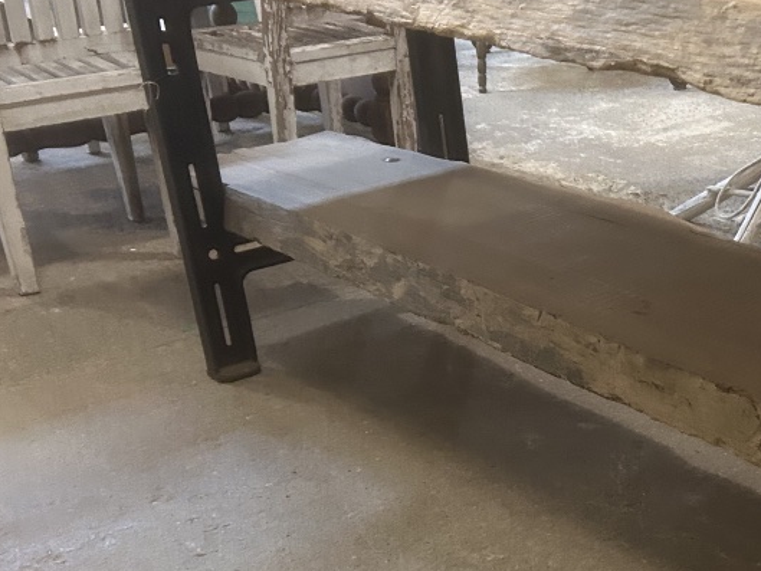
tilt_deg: -24.1
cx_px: 768
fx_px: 1297
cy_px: 384
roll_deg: -1.5
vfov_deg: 24.7
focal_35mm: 59
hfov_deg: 30.3
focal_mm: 5.7
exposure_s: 1/50
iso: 500
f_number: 1.5
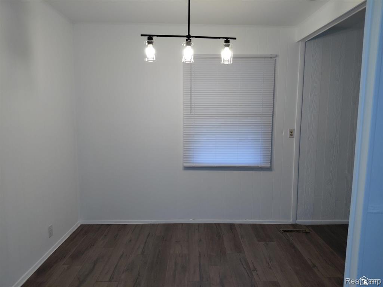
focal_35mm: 25
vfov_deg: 54.9
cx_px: 192
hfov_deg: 69.4
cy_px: 144
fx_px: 277
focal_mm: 4.69
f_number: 1.8
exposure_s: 1/120
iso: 160
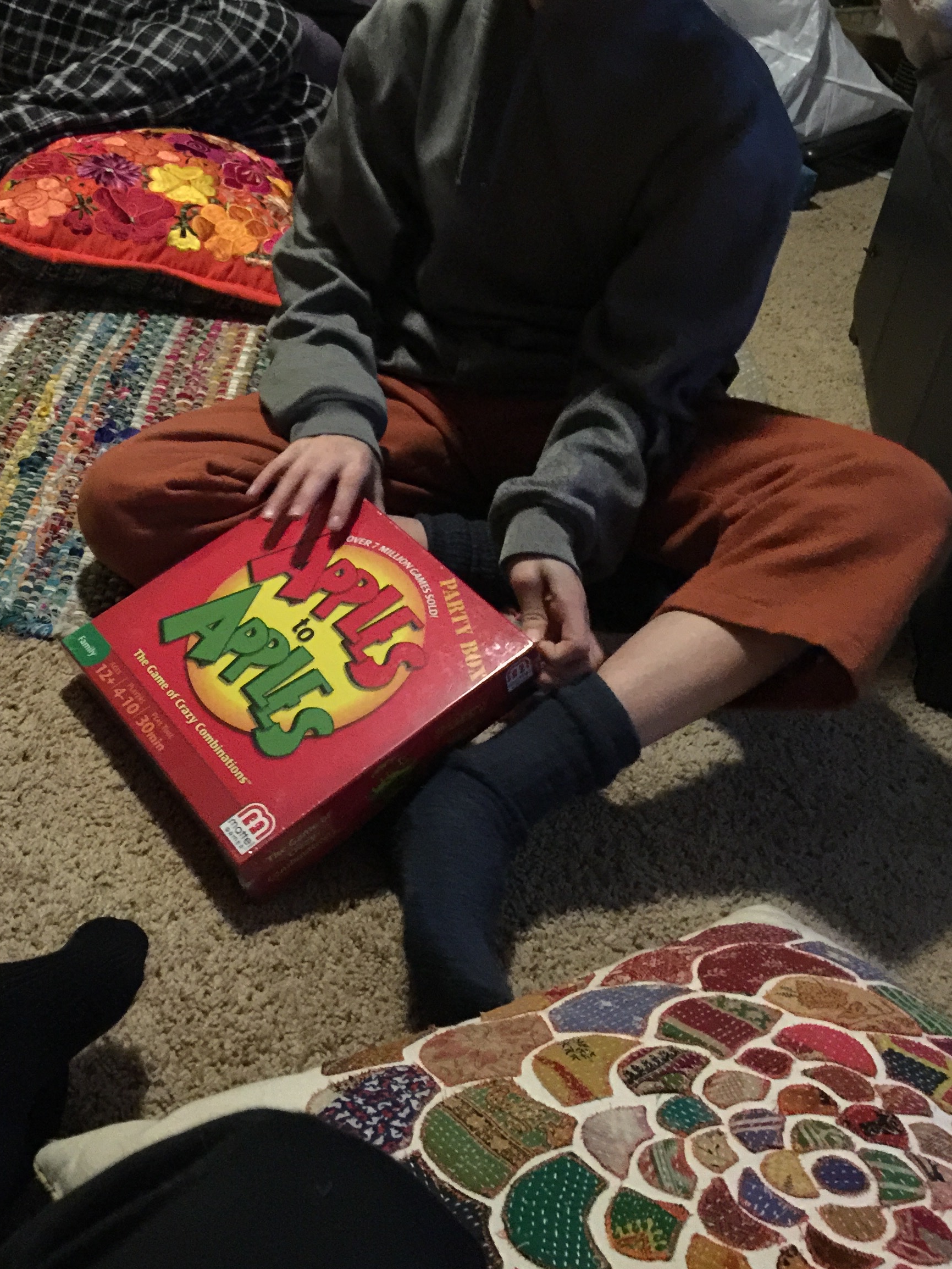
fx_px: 1503
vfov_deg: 44.8
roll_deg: -8.5
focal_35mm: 41
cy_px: 387
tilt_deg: -27.0
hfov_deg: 34.8
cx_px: 313
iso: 250
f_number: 2.2
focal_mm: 4.15
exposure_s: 1/4
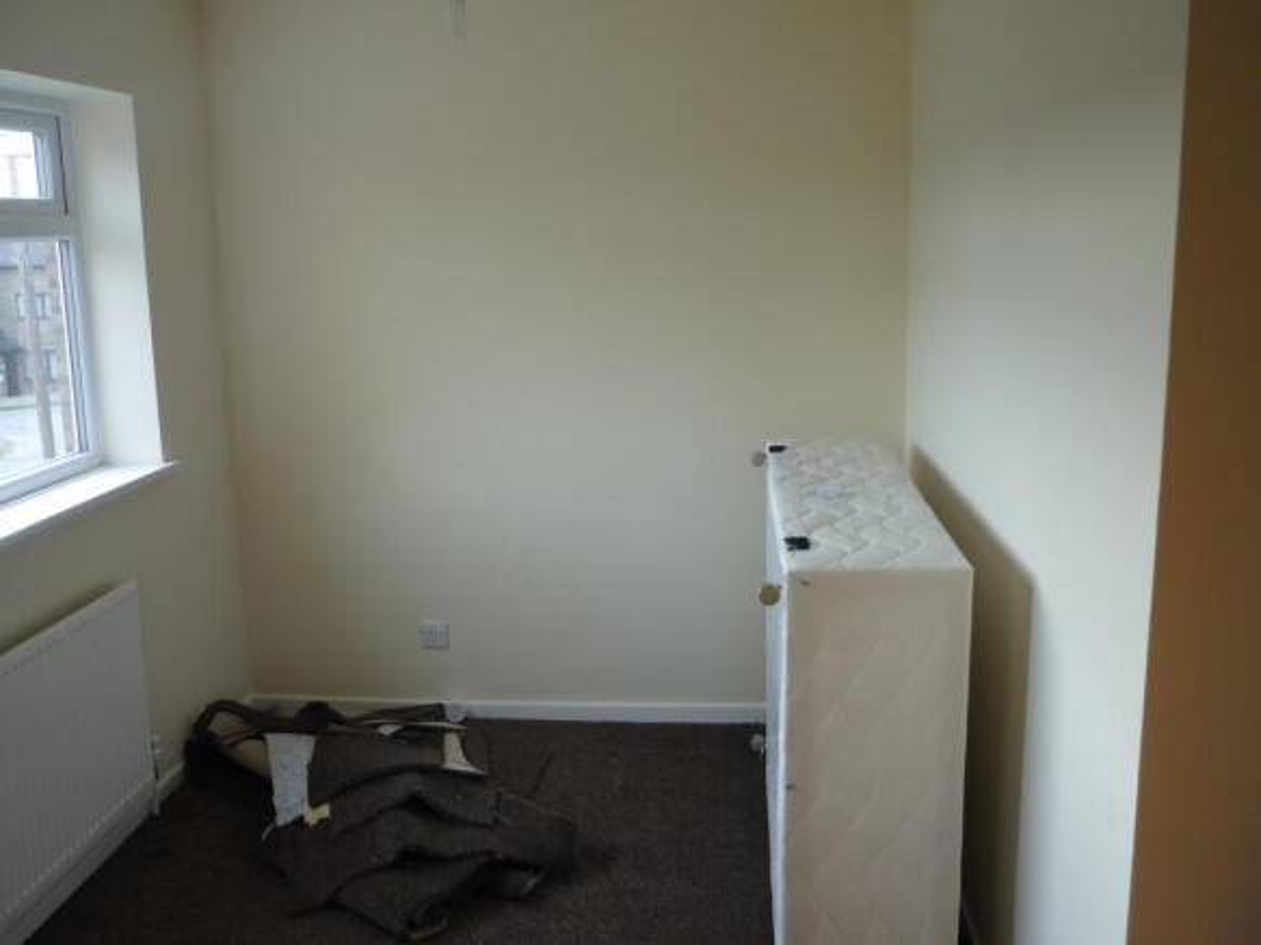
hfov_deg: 55.4
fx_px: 1202
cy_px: 472
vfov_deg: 42.9
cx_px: 630
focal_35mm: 33
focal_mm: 5.5
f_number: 2.8
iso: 80
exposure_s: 1/50
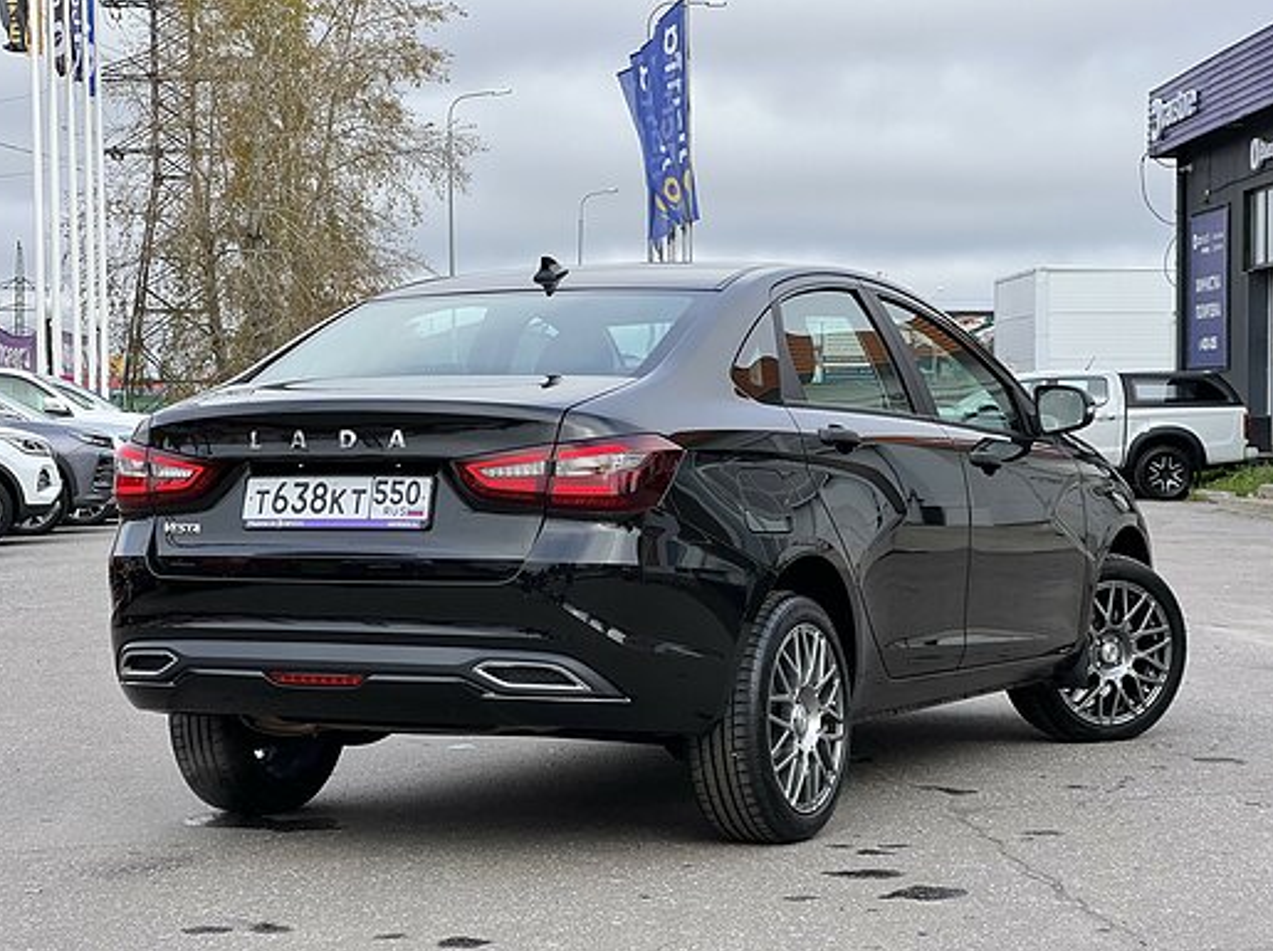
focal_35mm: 82
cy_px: 459
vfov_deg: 18.0
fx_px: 3012
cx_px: 603
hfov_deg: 23.9
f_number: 2.8
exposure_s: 1/213
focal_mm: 9
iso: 25
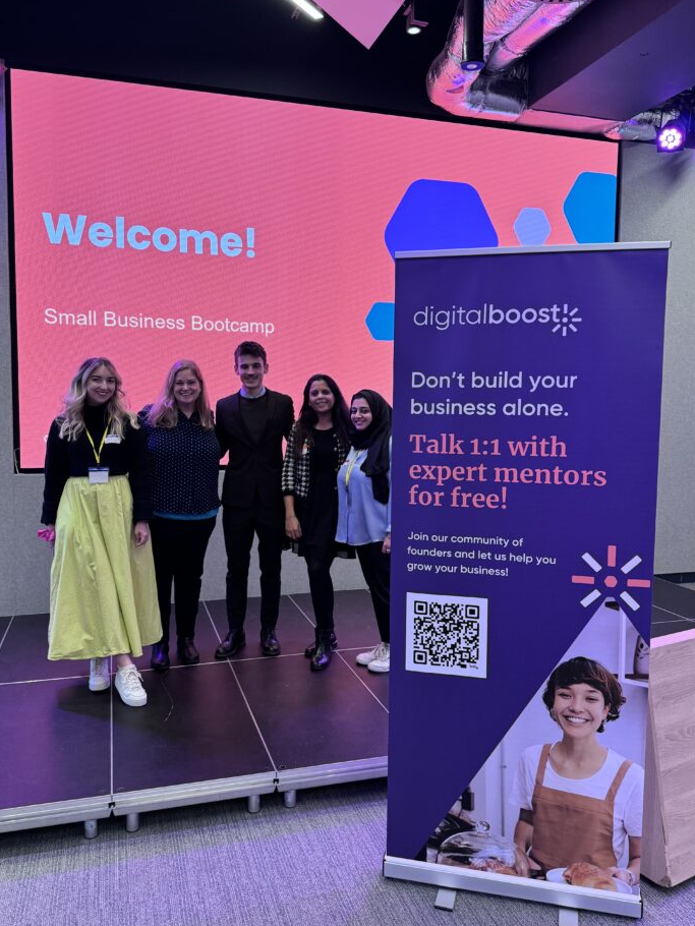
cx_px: 331
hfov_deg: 51.4
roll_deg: -1.4
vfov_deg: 65.3
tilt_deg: -6.0
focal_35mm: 27
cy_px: 452
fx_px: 722
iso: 200
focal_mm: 6.86
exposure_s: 1/120
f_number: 1.78
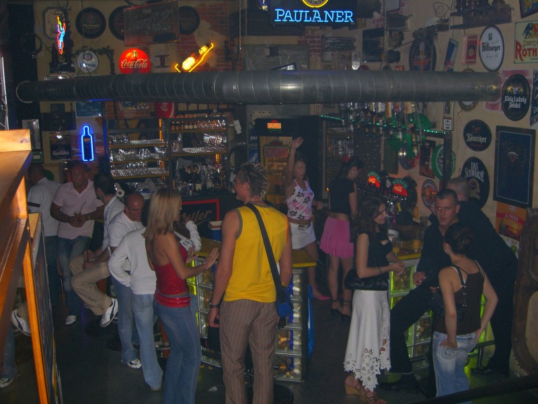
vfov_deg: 37.7
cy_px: 202
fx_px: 591
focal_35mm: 38
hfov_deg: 49.0
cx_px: 269
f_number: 2.8
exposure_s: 1/60
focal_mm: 7.9
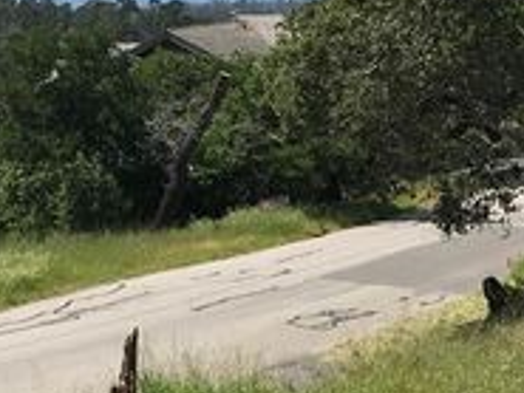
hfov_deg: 19.6
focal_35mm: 97
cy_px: 3
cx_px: -14
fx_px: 1469
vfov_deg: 15.0
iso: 20
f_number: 1.8
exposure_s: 1/2907
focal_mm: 3.99
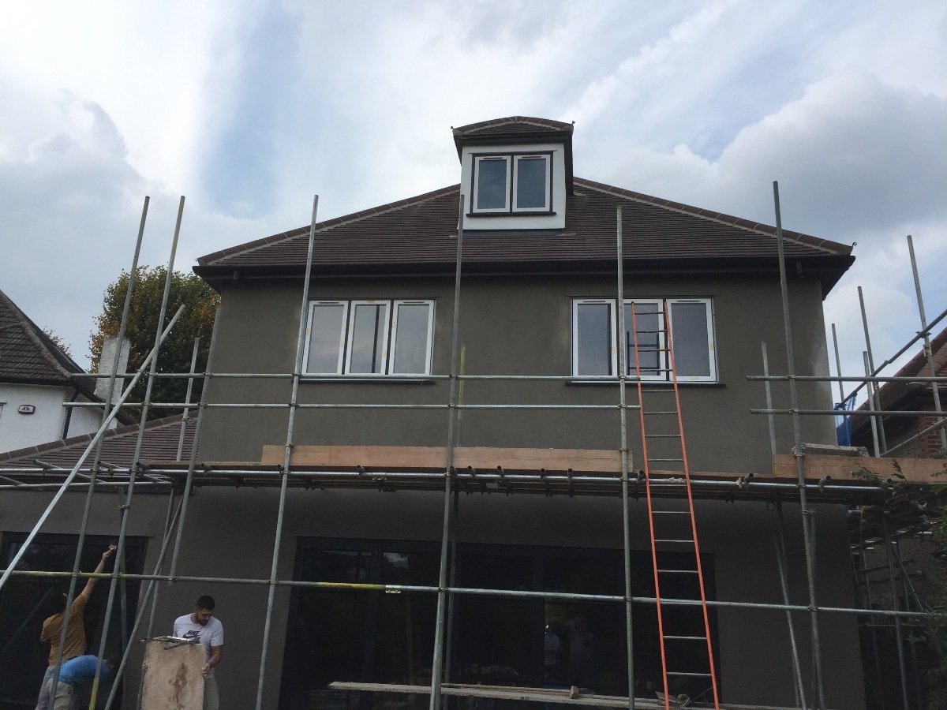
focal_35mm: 29
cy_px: 355
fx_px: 793
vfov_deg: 48.2
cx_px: 474
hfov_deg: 61.7
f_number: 2.2
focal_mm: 4.15
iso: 32
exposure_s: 1/1041
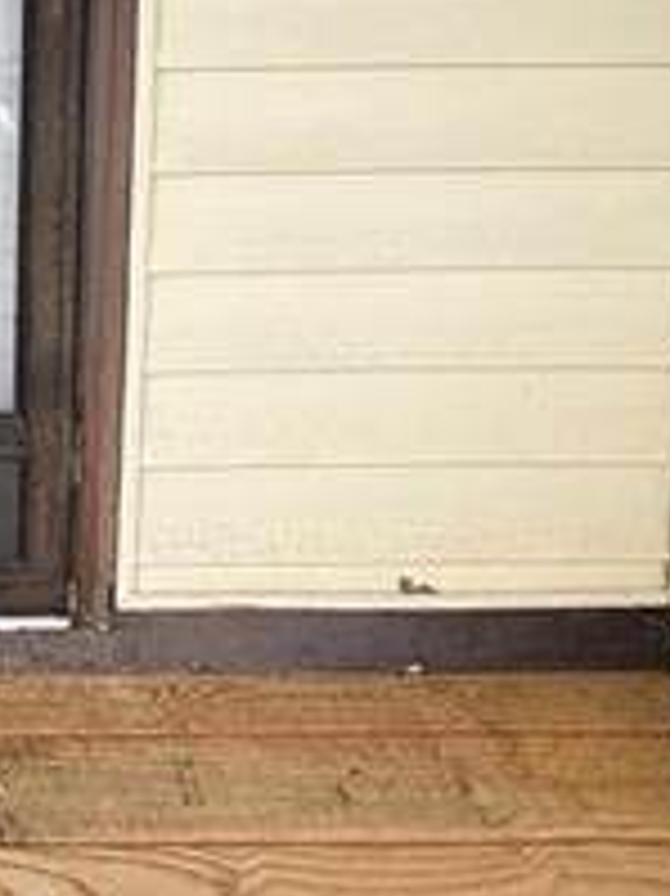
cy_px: -167
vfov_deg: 30.5
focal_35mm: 54
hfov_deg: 24.1
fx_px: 1395
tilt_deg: -7.2
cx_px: -166
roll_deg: -0.2
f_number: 2.2
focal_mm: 2.22
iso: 80
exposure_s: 1/99
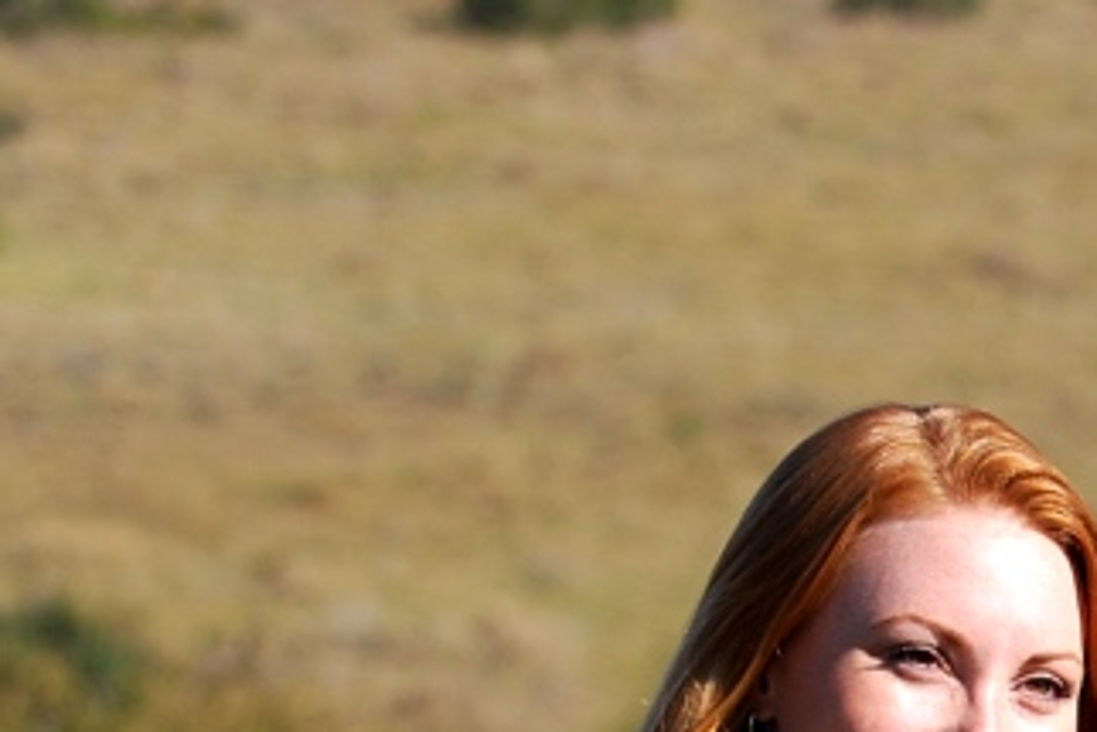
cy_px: 1044
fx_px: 11645
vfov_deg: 3.6
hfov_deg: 5.4
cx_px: 1496
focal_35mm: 382
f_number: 5
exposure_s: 1/400
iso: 100
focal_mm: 80
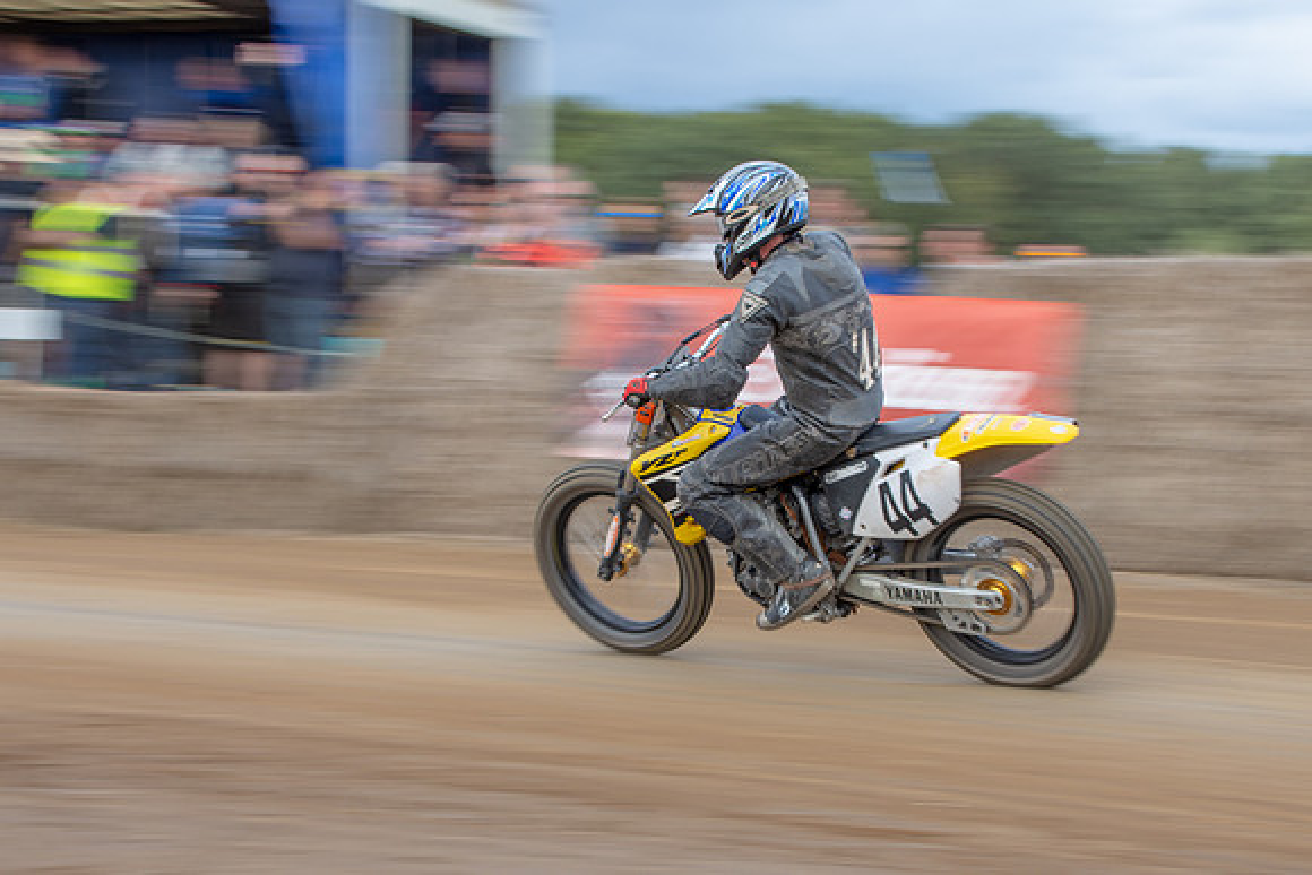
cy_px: 426
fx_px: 3463
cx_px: 723
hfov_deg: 21.4
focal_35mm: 95
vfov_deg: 14.4
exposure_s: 1/100
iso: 100
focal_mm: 52
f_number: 8
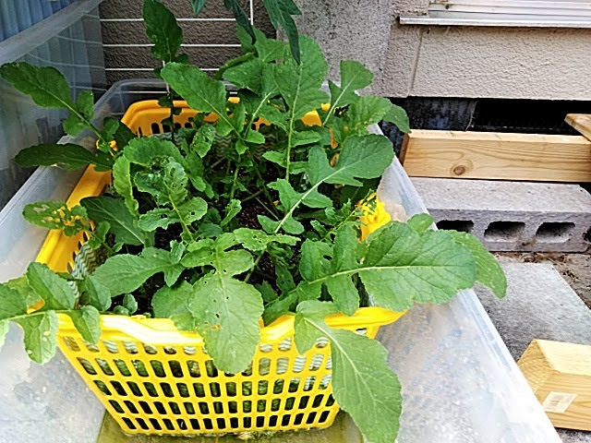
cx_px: 296
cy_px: 222
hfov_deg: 65.3
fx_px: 461
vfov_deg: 51.4
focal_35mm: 27
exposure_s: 1/166
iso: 60
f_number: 2.2
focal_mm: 3.46
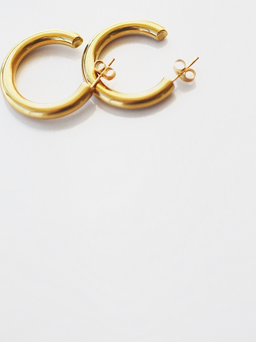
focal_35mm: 121
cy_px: 60
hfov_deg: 12.2
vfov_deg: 16.1
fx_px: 1193
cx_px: 91
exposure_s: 1/8000
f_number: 1.8
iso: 280
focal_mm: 50
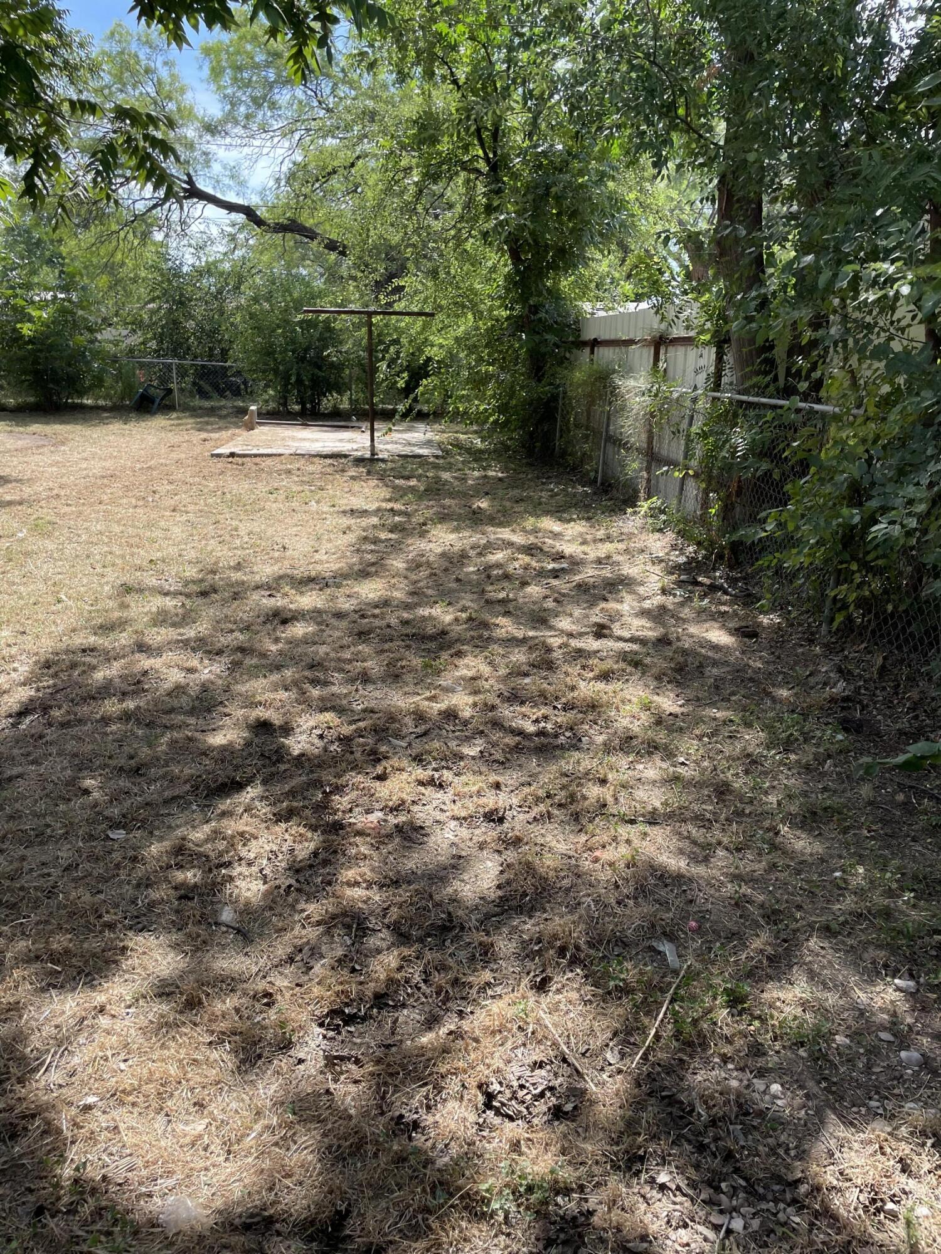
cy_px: 627
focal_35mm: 26
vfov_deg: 67.3
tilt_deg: -15.7
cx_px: 470
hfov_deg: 53.1
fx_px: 942
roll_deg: +0.2
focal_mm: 4.2
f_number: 1.6
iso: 32
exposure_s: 1/836
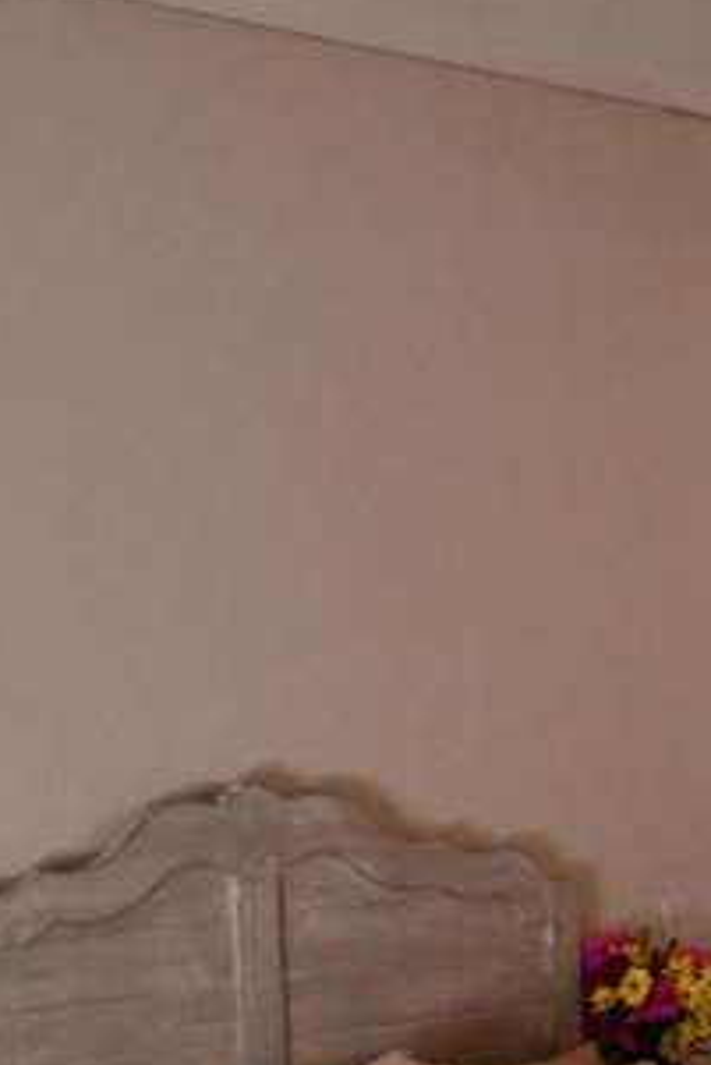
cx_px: 718
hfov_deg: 15.6
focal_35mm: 86
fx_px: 2545
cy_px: 796
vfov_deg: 23.4
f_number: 3.8
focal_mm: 24
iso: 5000
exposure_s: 1/60
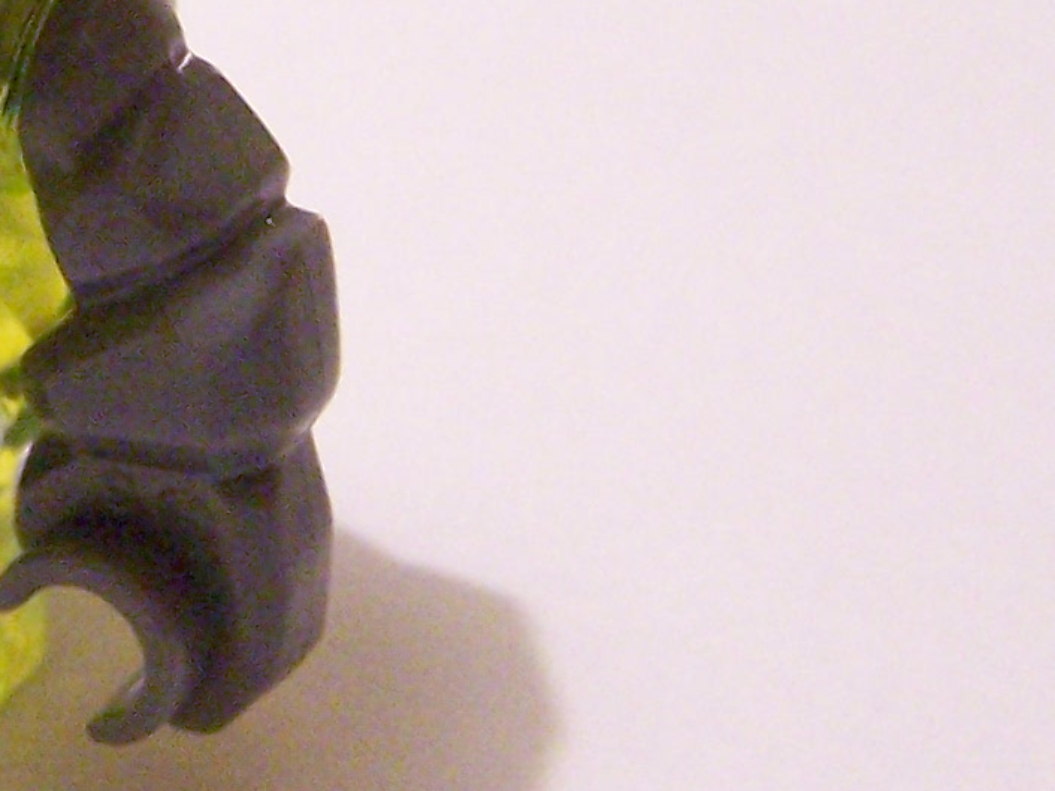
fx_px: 4448
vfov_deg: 10.1
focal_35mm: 146
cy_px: 64
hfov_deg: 13.2
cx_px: -224
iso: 400
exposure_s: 1/15
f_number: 2.8
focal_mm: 6.7
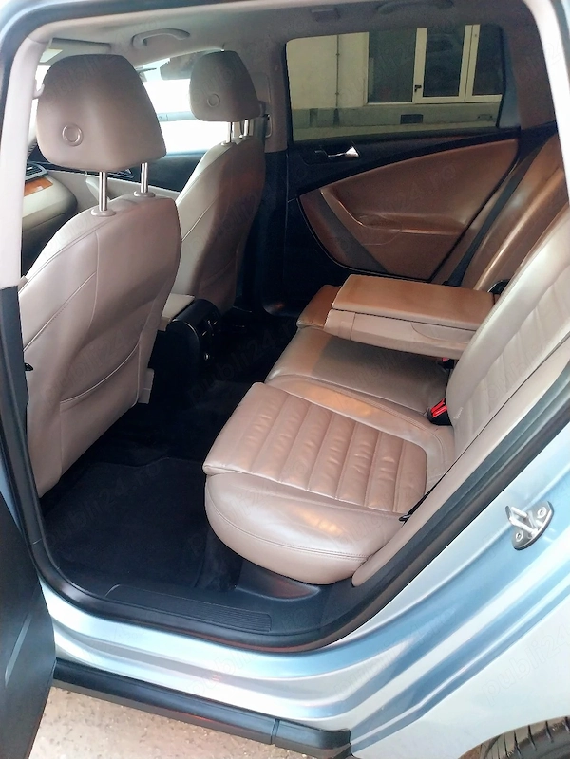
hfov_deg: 53.1
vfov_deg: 67.3
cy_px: 380
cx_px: 285
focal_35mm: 26
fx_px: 571
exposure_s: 1/33
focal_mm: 4
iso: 320
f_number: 1.8
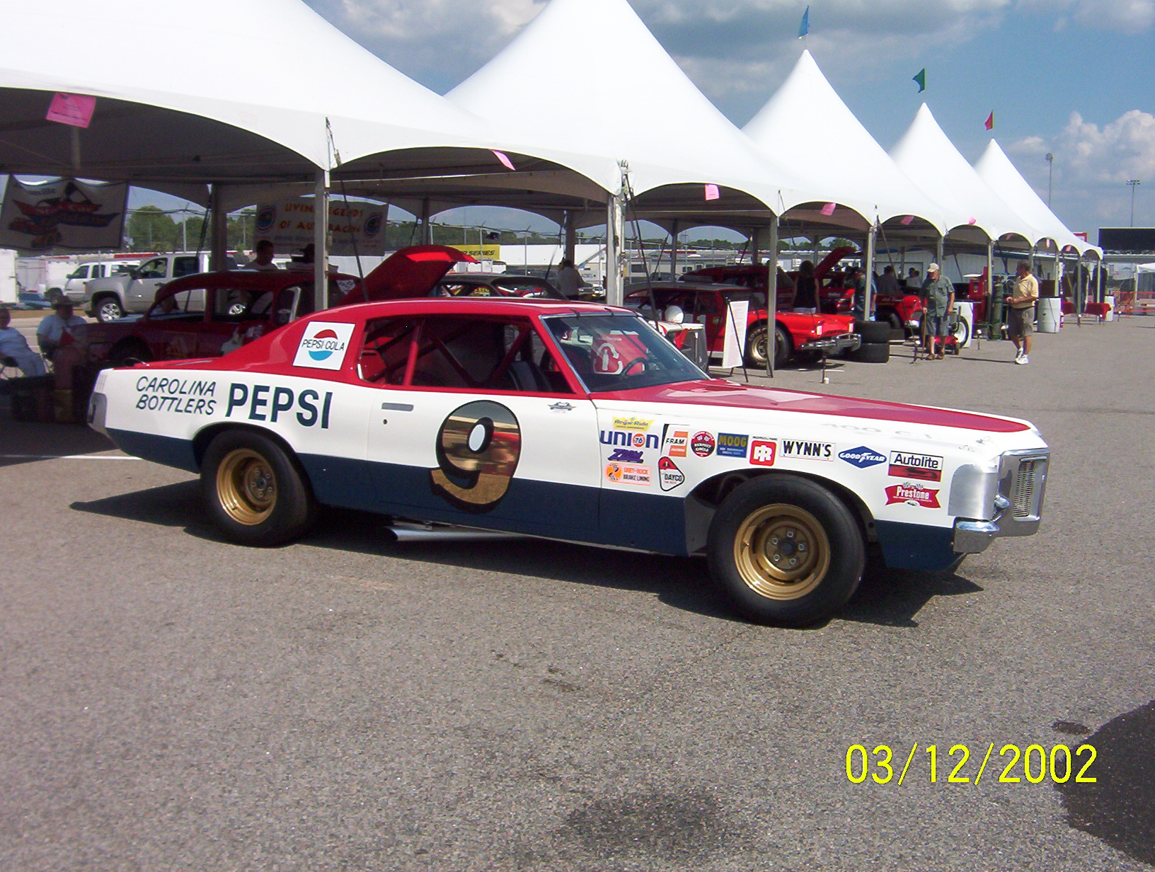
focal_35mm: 36
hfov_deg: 51.2
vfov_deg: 39.8
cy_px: 436
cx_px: 578
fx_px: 1204
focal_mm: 5.54
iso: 100
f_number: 5.24
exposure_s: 1/1381
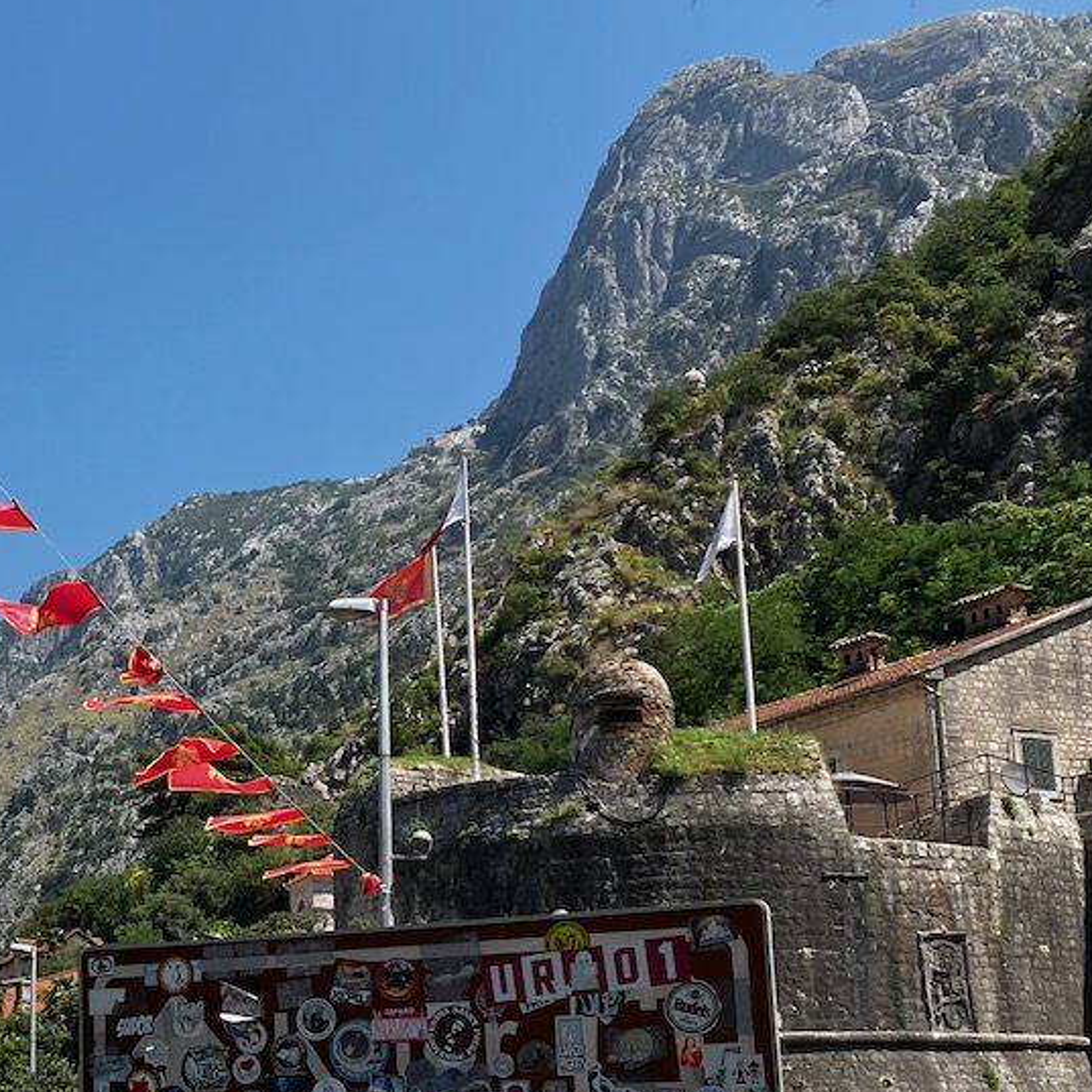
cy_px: 781
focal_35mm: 59
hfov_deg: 26.7
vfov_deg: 28.8
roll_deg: -2.4
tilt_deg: +13.1
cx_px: -120
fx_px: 2106
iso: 32
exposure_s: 1/1473
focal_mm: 3.99
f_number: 1.8
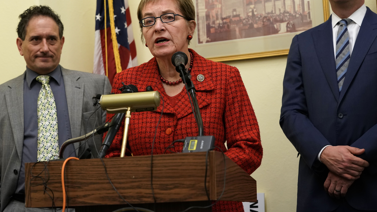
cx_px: 189
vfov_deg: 16.3
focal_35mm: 74
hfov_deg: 28.6
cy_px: 86
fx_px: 740
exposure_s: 1/320
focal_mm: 70
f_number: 4.5
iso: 3200
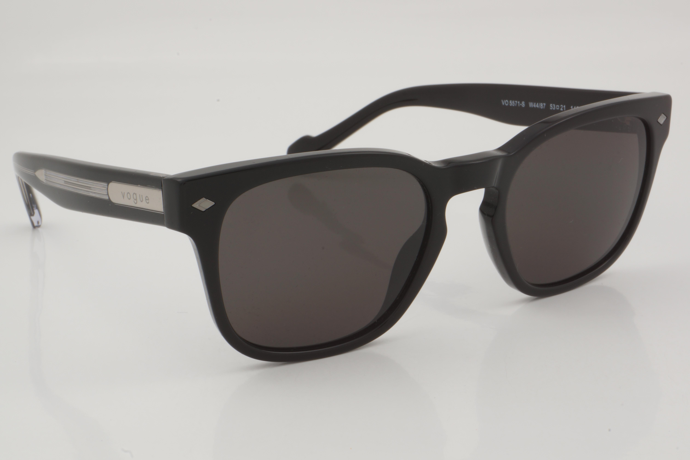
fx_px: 1437
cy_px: 230
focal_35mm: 75
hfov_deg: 27.0
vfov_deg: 18.2
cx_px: 345
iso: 100
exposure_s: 1/3
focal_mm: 50
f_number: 32
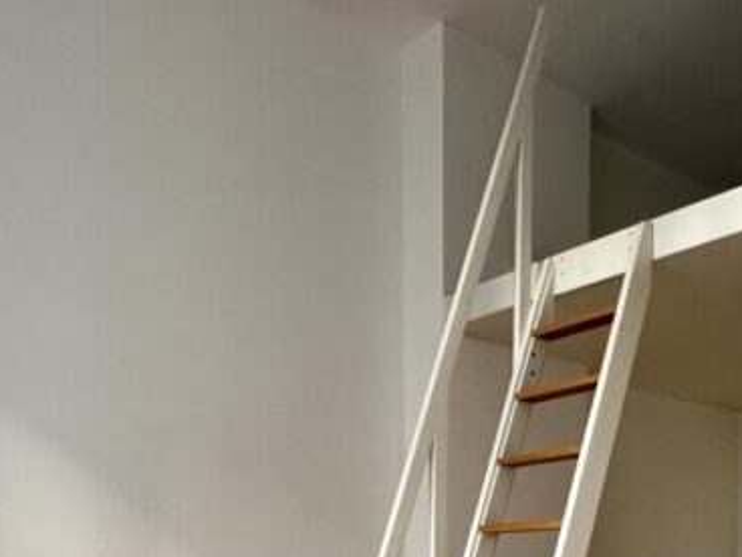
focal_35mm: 39
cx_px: 464
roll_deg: +0.0
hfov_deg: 47.4
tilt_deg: -3.6
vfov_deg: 32.4
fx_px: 836
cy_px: 611
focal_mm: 2.22
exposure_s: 1/100
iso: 250
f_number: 2.2
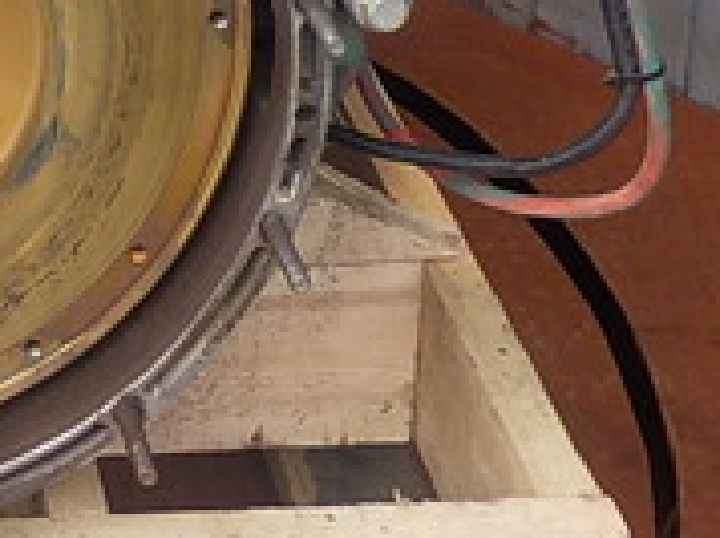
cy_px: -372
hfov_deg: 17.4
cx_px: -146
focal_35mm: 108
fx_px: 2243
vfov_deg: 12.7
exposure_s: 1/40
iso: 125
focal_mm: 4.1
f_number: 3.3
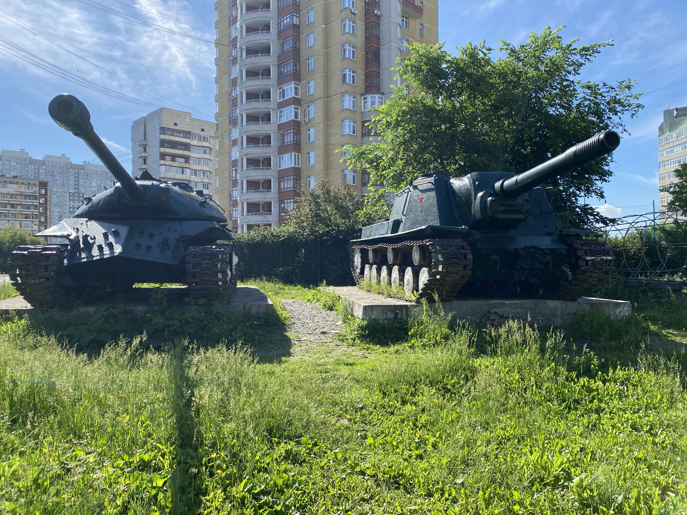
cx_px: 344
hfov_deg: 67.3
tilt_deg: -1.2
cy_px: 258
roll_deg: +1.2
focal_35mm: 26
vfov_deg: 53.1
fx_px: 516
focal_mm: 4.25
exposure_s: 1/1412
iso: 32
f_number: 1.8
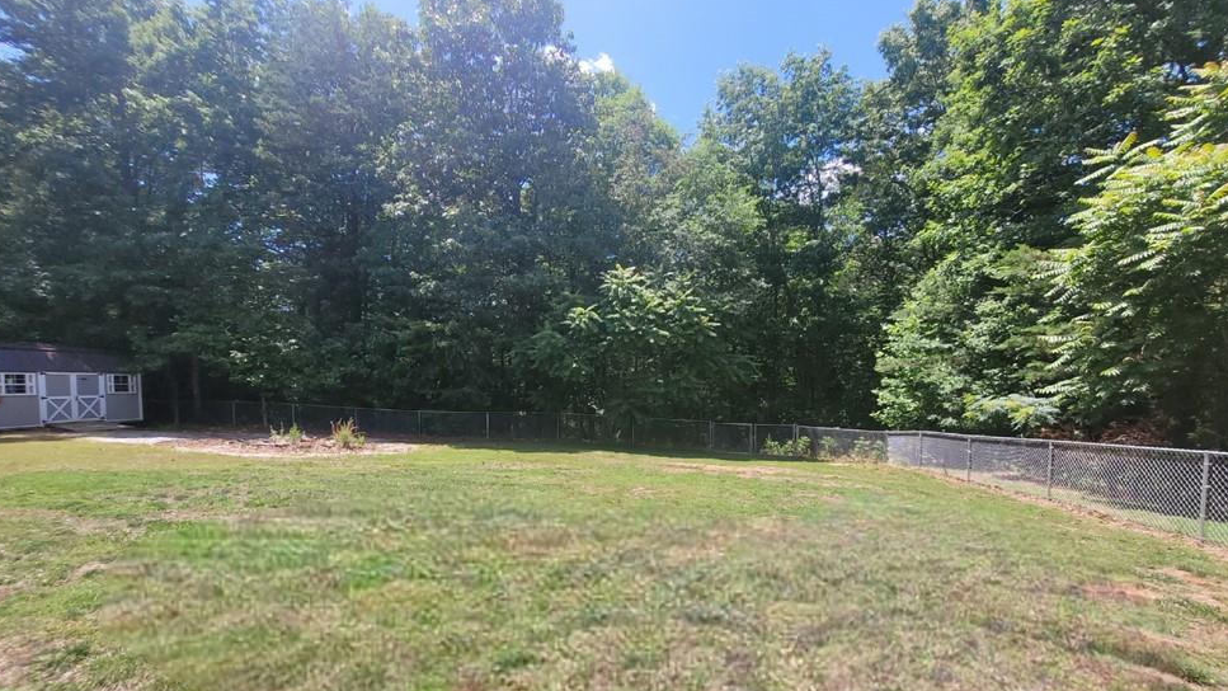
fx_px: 488
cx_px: 594
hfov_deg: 103.0
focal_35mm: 15
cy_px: 398
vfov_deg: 70.1
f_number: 2.2
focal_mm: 1.74
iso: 40
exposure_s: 1/667
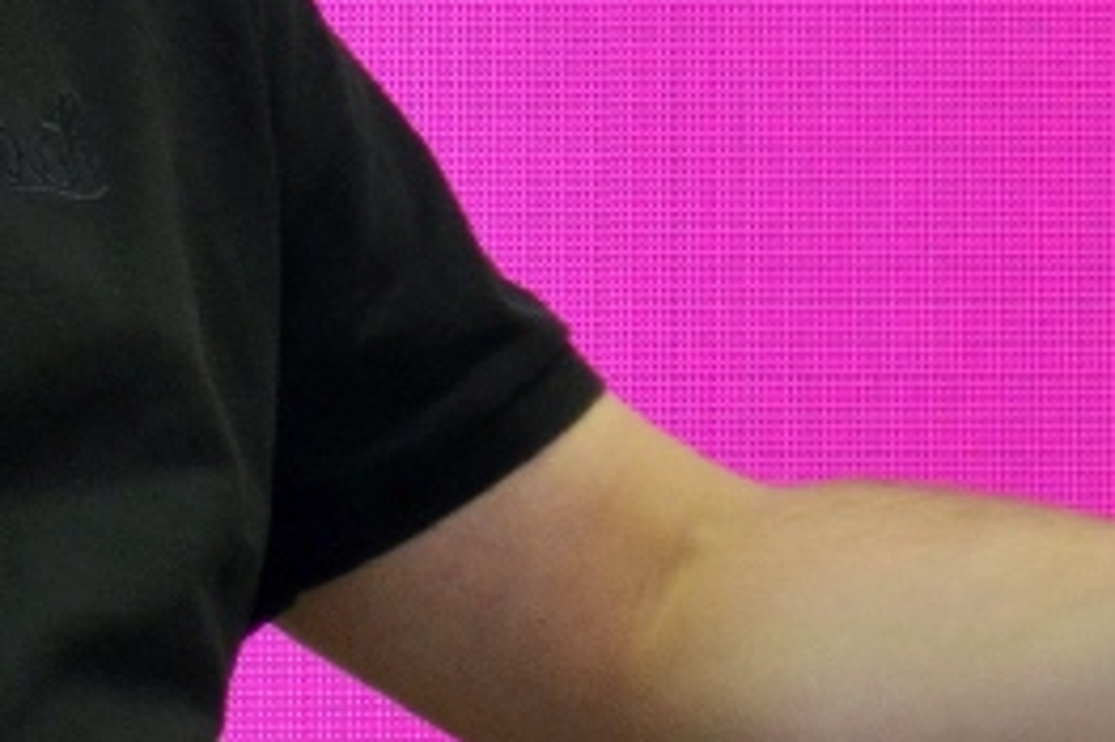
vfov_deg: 1.9
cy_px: -140
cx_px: -250
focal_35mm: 718
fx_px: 22232
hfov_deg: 2.9
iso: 400
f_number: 5.6
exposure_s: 1/40
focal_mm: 105
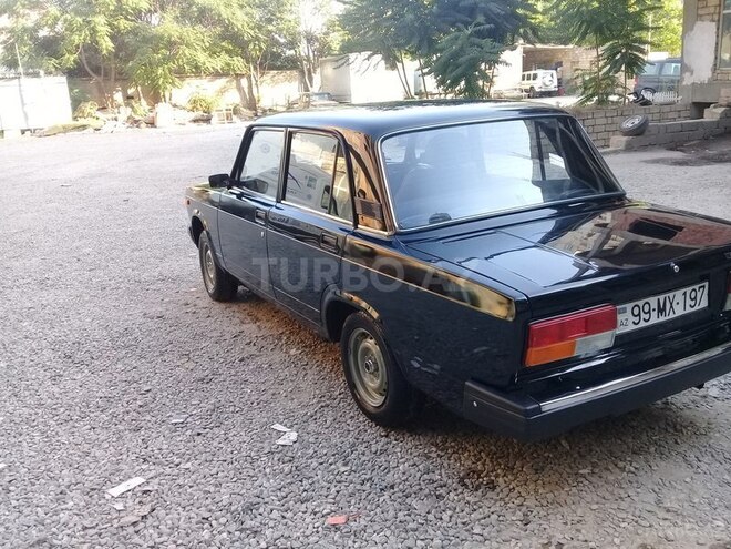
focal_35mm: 31
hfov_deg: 58.4
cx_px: 366
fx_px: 655
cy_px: 274
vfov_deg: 45.4
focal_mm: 3.3
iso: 80
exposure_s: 1/120
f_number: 2.2
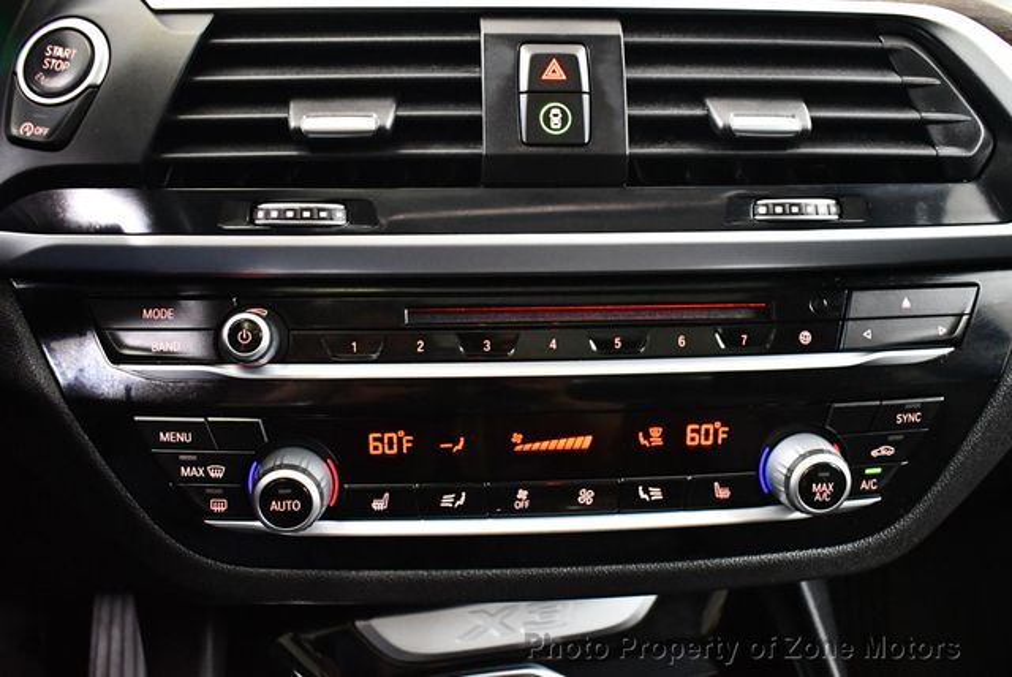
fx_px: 1013
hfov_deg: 53.1
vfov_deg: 36.9
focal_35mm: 36
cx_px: 506
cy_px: 338
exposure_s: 1/60
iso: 5600
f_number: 3.5
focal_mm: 18
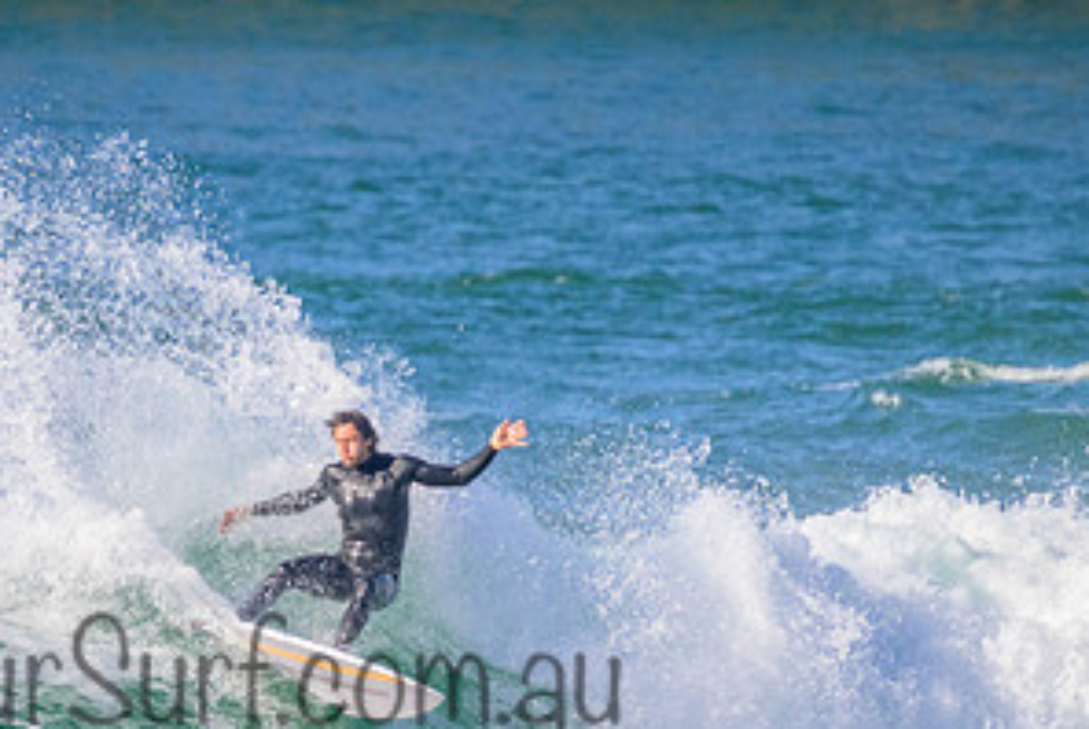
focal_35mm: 1566
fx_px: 47417
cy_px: 639
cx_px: 232
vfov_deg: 0.9
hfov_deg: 1.3
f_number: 11
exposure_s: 1/2000
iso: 1800
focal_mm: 800
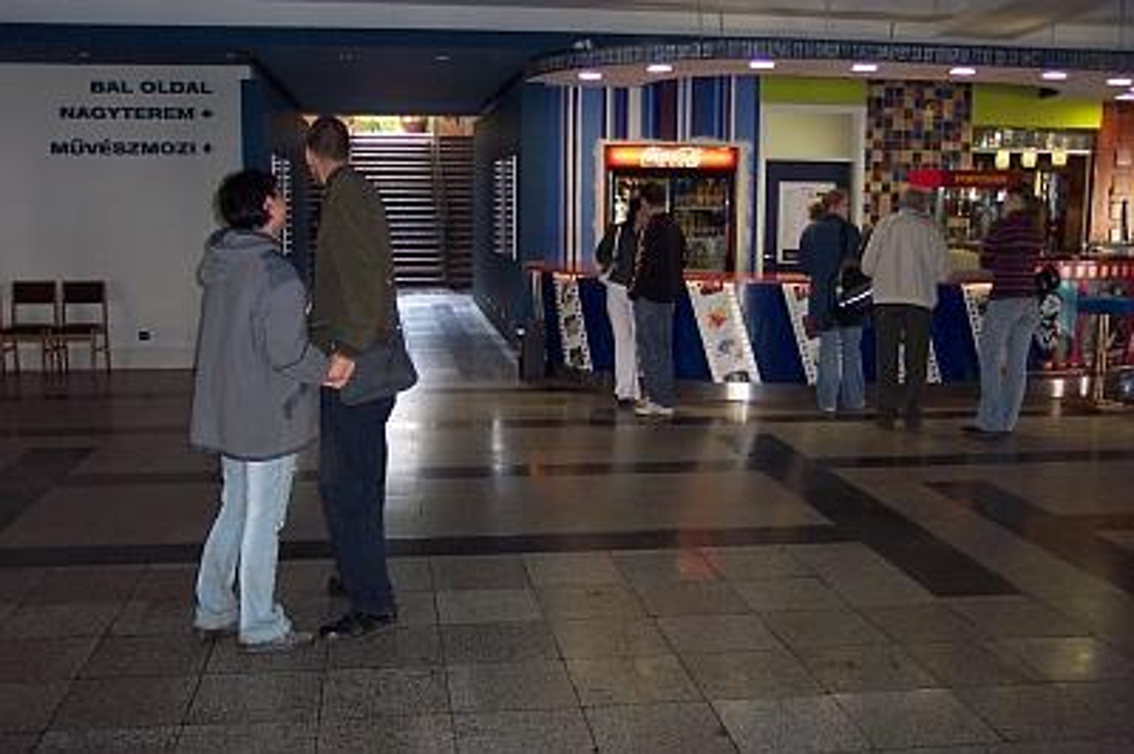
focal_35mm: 38
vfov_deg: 35.0
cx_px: 567
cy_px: 377
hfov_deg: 50.7
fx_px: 1196
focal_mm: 8
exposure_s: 1/30
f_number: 2.8
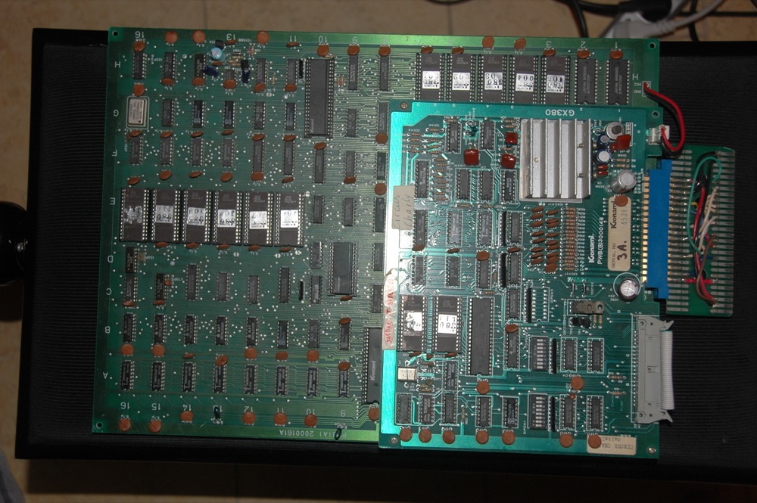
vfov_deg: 28.0
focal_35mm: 48
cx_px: 378
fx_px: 1008
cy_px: 252
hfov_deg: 41.1
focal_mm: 32
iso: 200
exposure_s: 1/60
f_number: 4.2
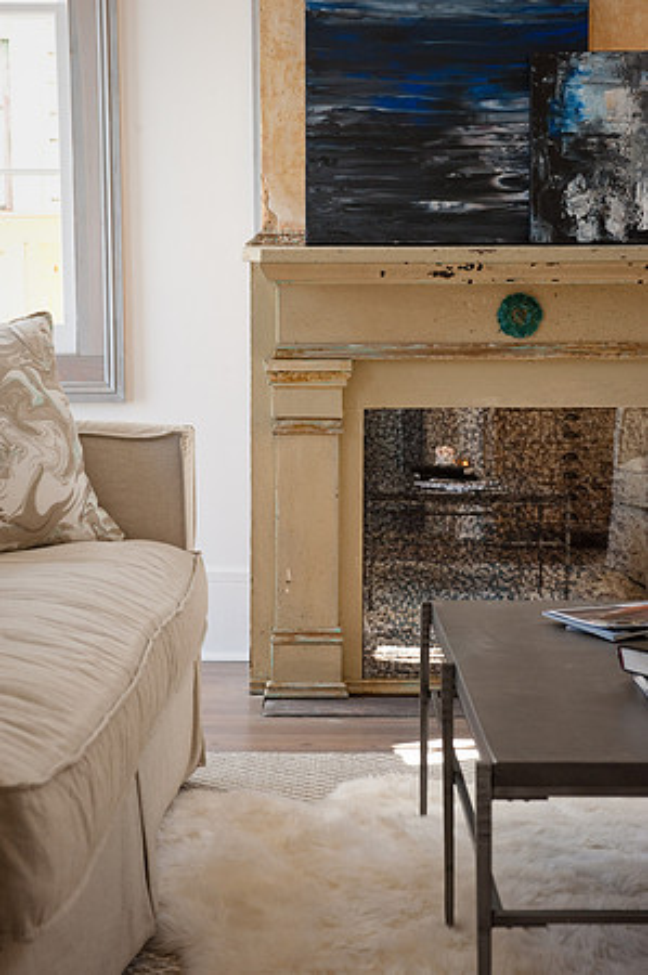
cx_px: 324
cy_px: 488
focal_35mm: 56
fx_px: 1515
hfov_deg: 24.1
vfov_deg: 35.7
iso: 640
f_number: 8
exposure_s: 1/125
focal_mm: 56
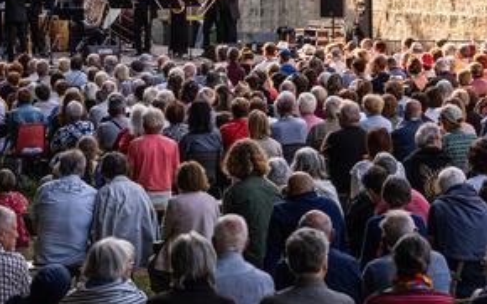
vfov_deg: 8.3
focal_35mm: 158
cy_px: 74
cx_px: 223
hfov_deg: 13.3
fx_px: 2096
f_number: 4
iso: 200
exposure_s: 1/500
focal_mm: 50
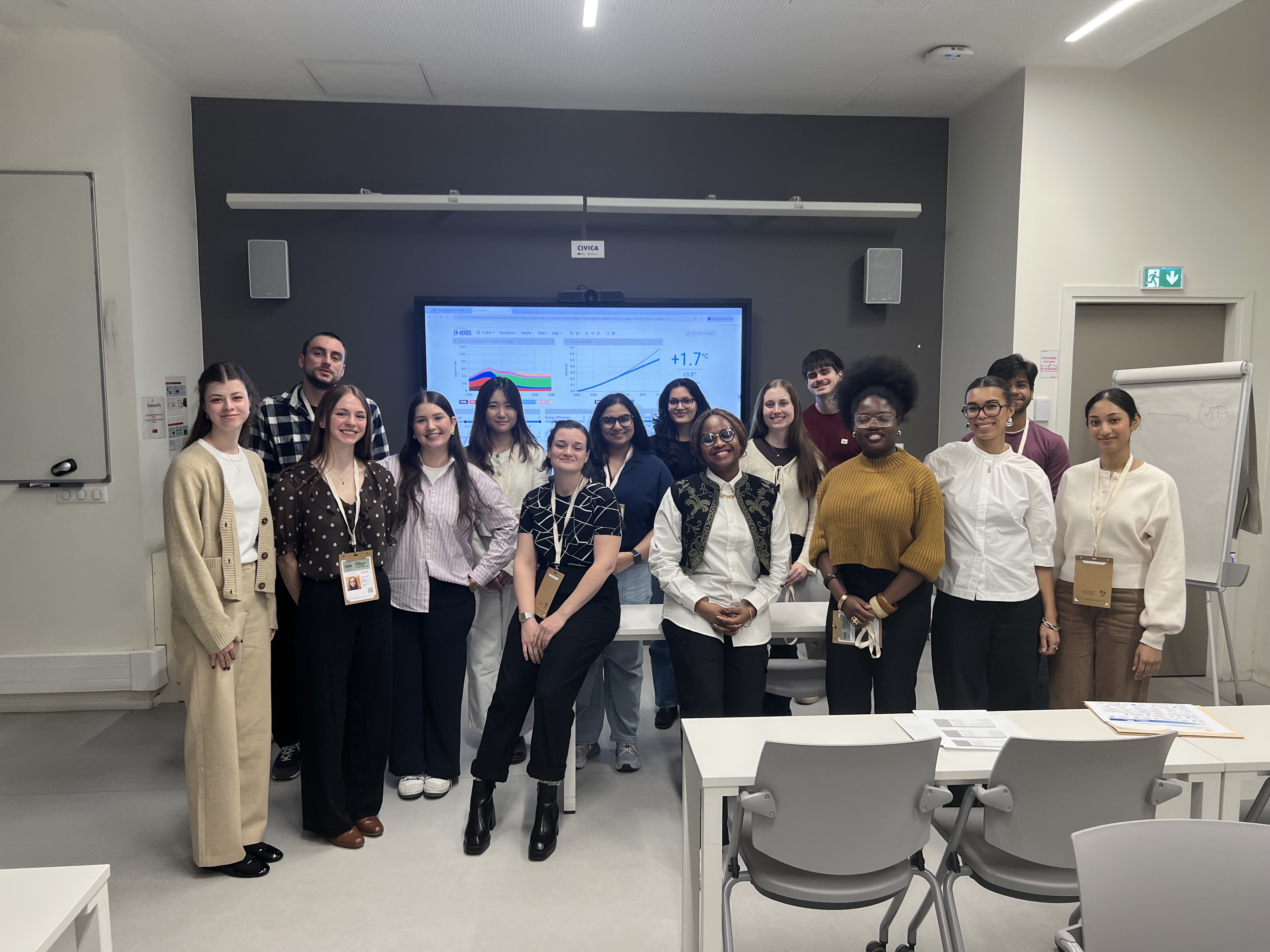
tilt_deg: -6.1
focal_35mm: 26
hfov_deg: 67.3
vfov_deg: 53.1
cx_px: 635
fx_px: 954
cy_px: 476
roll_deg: +0.1
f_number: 1.5
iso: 100
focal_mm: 5.7
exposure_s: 1/80
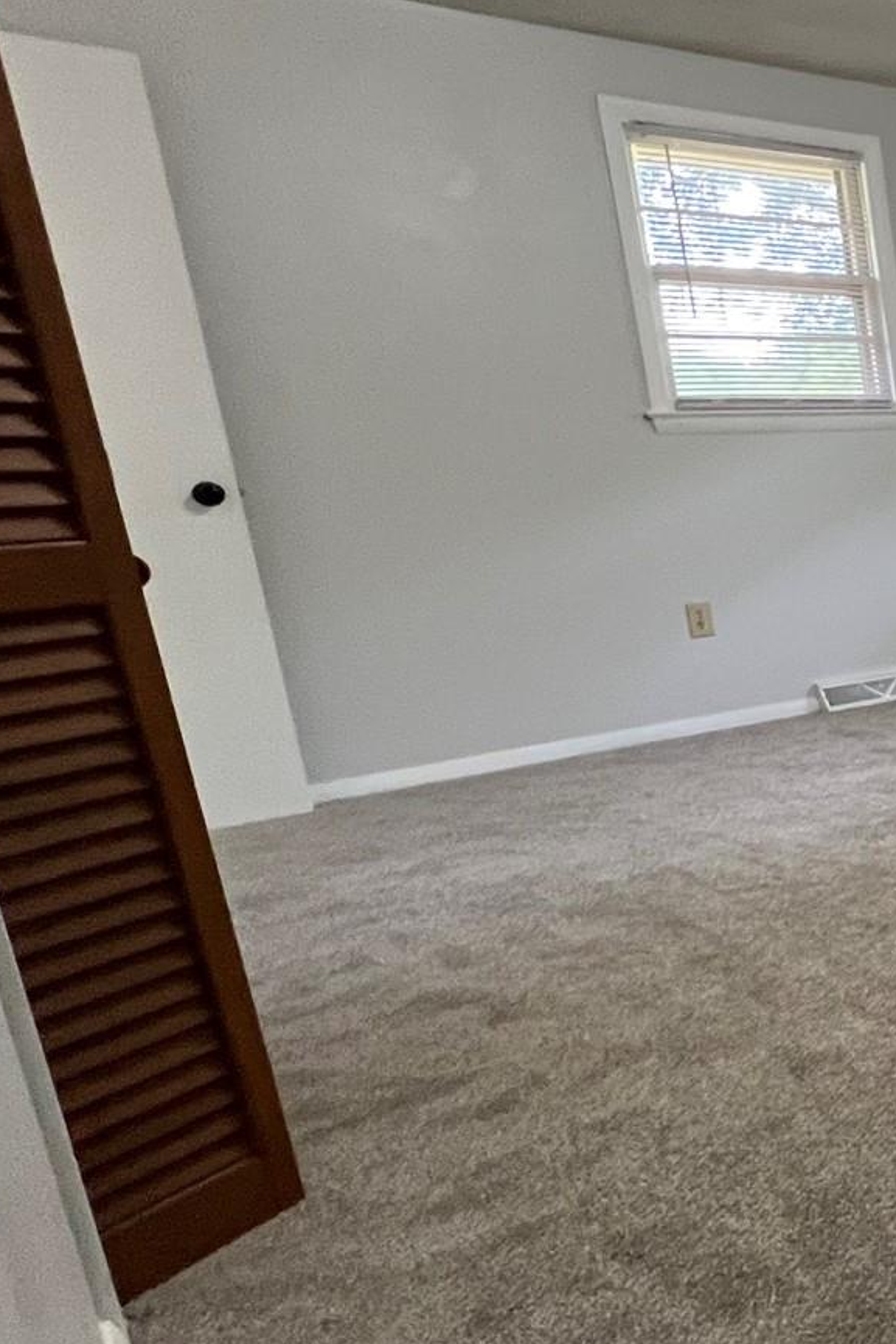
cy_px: 716
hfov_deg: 25.1
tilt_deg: -13.2
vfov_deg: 58.7
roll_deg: +1.9
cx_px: 1475
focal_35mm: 32
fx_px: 1194
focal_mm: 1.57
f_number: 1.8
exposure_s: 1/60
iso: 320
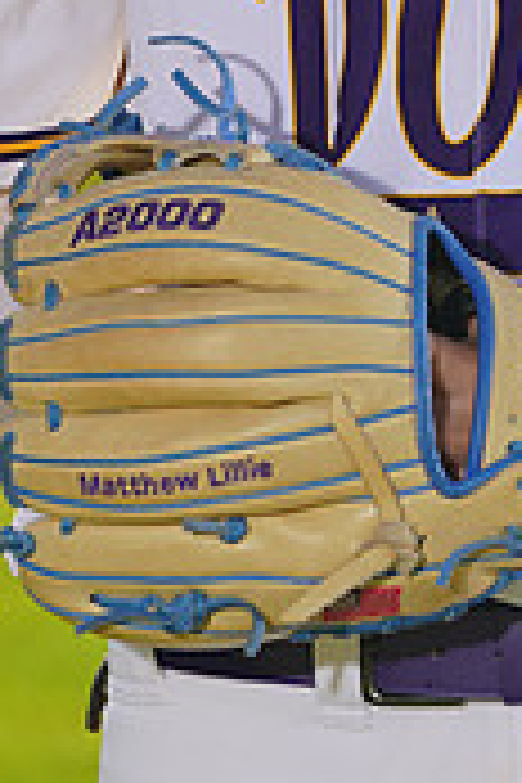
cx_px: 439
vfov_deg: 2.8
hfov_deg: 1.8
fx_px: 16268
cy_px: -302
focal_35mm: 748
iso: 100
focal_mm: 224
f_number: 9
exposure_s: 1/250
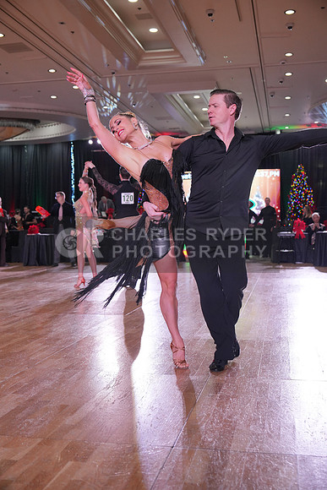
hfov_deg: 31.9
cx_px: 164
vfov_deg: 46.4
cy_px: 245
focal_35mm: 42
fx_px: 572
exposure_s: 1/500
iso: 1600
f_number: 4
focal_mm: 42
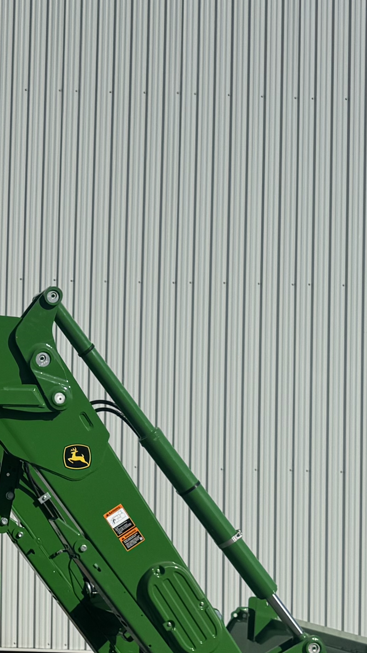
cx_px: -248
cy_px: 449
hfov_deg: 13.9
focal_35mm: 79
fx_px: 1367
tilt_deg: +2.1
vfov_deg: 26.7
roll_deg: -0.6
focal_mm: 6.76
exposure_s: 1/9009
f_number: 1.78
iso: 80
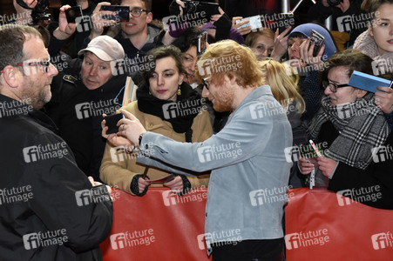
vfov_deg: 16.5
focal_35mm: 82
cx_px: 196
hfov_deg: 24.6
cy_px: 130
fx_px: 900
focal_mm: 55
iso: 1250
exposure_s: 1/250
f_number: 5
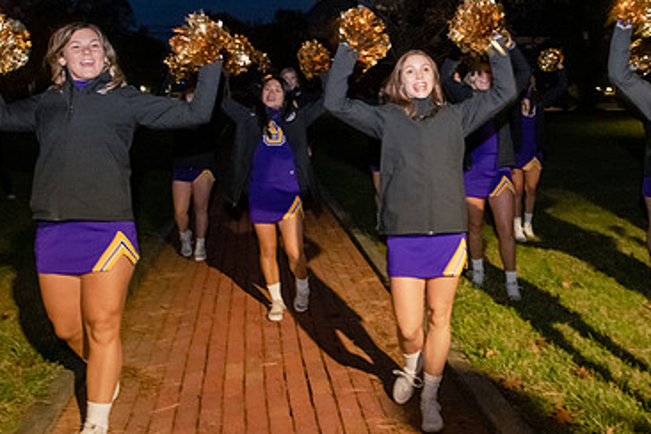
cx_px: 420
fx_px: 687
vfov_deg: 34.7
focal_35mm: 38
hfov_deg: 50.0
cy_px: 141
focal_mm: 24
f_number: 5
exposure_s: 1/40
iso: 6400
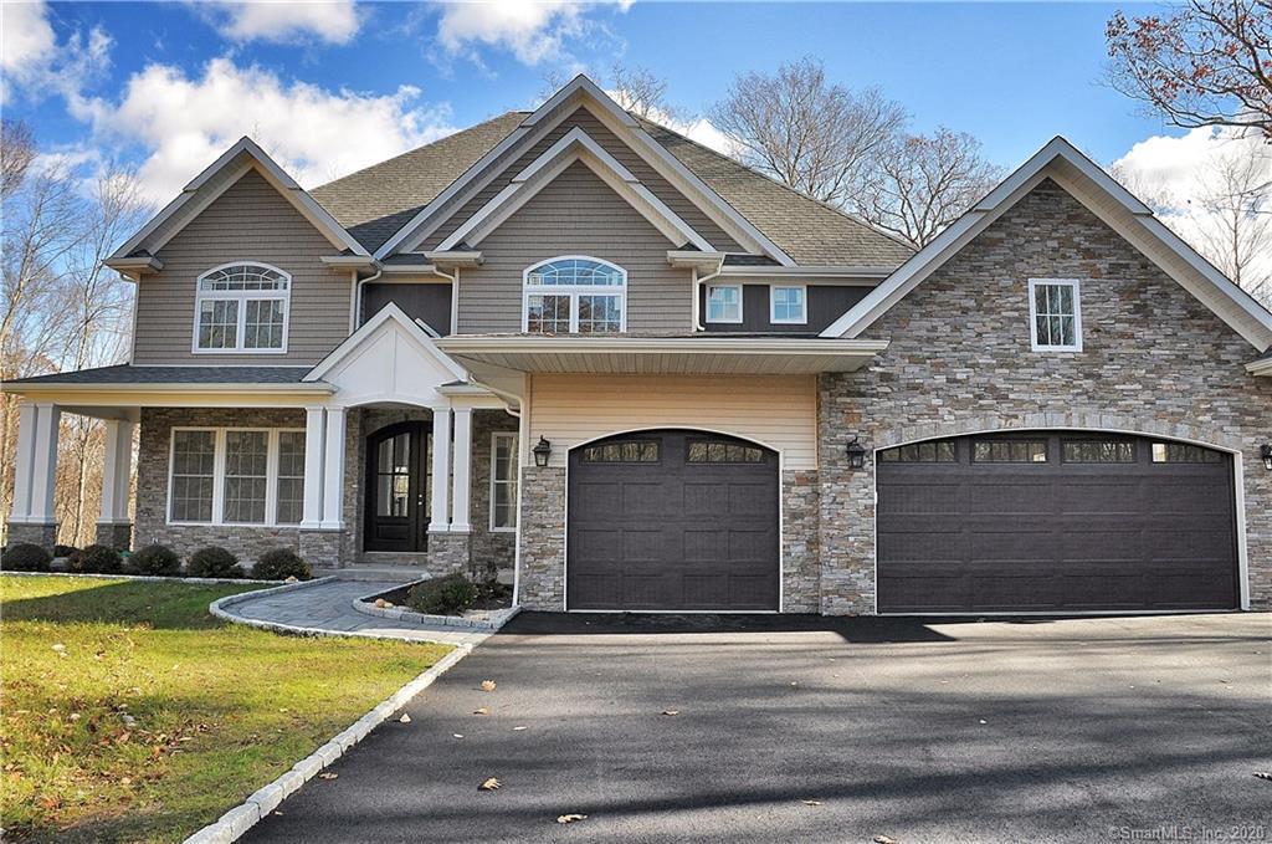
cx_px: 636
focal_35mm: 27
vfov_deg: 47.8
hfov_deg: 67.5
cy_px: 422
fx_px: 952
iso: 200
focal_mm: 18
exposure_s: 1/200
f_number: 8
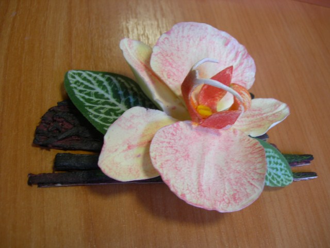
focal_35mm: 38
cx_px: 165
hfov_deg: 49.0
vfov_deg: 37.7
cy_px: 124
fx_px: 362
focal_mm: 7.8
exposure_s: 1/9.4
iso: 50
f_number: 2.8
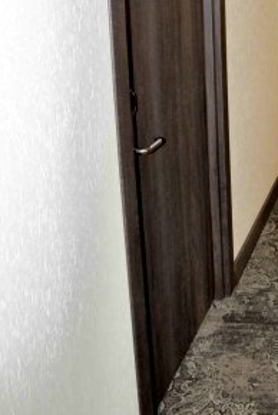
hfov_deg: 25.7
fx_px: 520
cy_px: 43
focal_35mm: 45
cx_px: 362
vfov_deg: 40.3
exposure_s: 1/60
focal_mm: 17
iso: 6400
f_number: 8
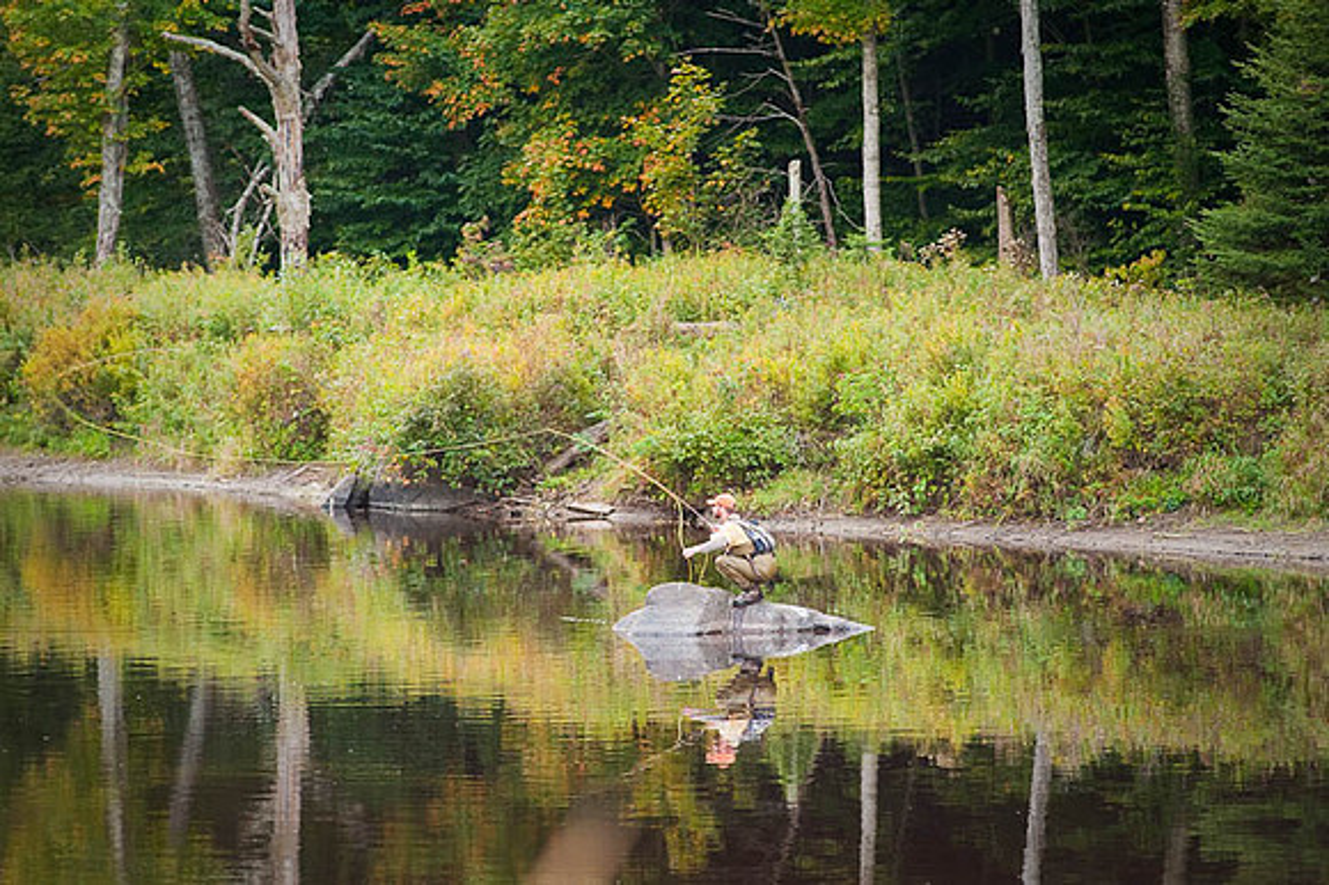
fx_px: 6641
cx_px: 664
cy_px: 442
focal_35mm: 180
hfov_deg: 11.4
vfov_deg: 7.6
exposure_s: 1/160
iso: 800
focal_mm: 180
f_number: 4.5
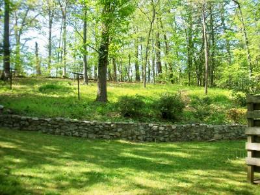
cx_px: 130
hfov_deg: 49.0
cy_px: 98
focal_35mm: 38
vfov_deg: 37.7
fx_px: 285
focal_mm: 6.3
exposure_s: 1/100
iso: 64
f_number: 3.9
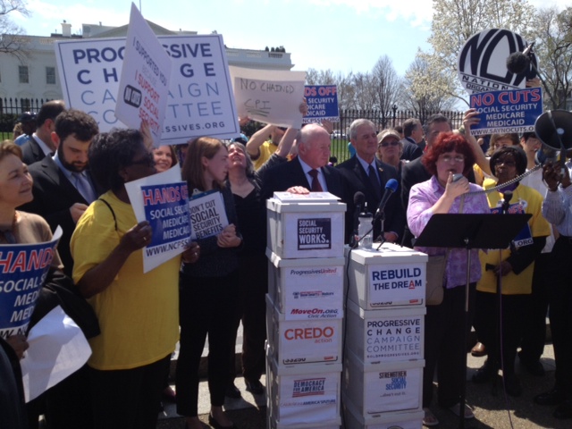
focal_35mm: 35
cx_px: 286
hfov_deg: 52.6
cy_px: 214
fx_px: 578
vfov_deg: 40.7
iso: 50
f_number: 2.4
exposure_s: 1/1534
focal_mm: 4.28
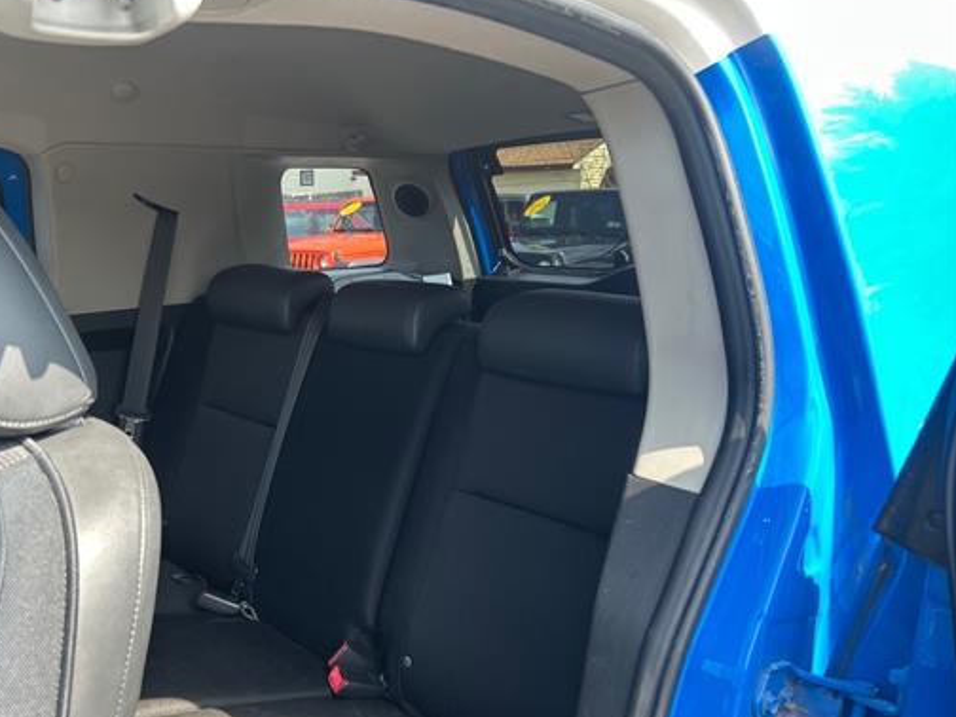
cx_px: 353
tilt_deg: -12.7
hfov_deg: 54.7
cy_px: 427
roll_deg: -0.4
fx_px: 911
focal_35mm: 33
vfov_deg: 42.8
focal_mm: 5.7
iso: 40
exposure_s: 1/230
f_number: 1.5
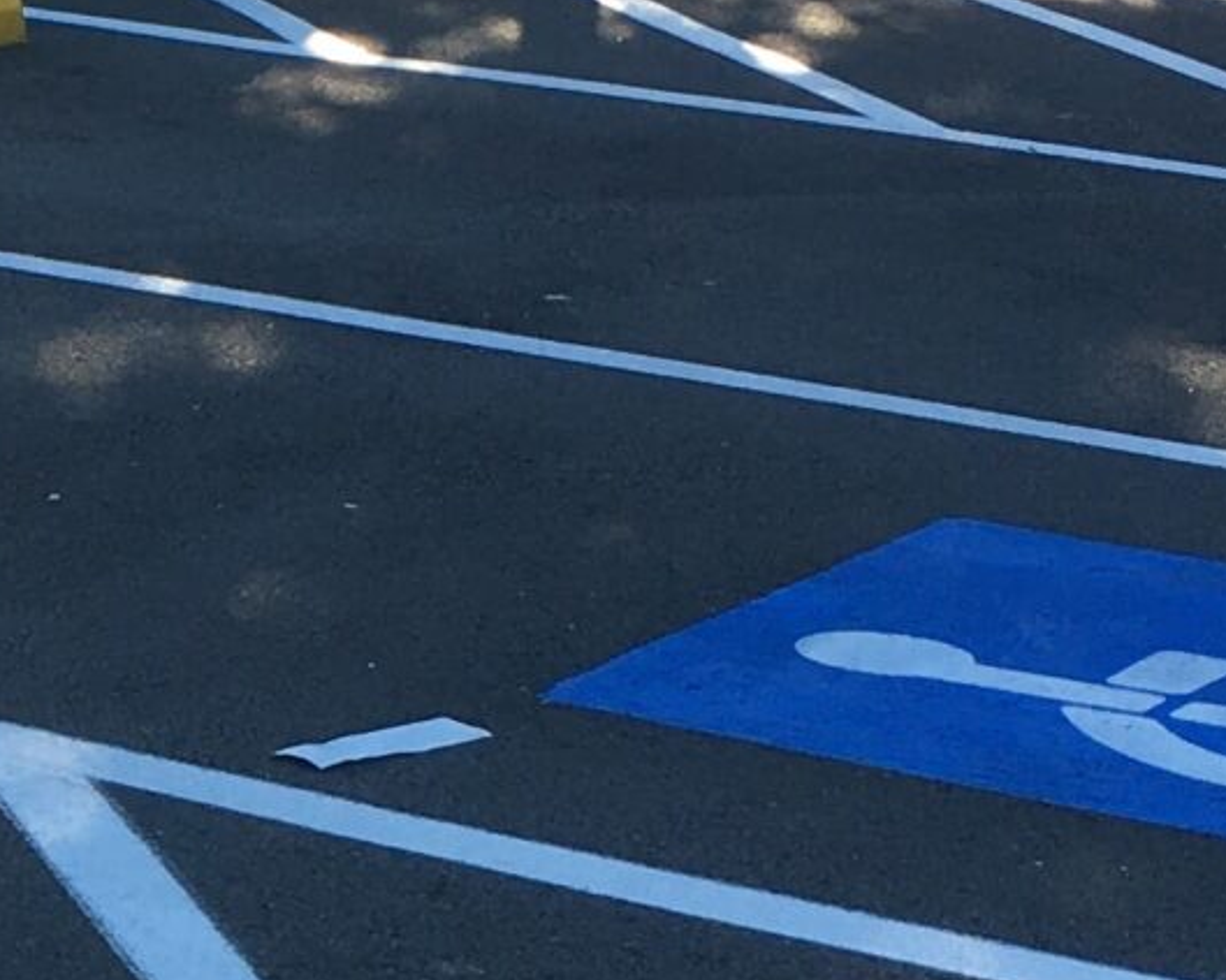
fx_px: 4970
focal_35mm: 137
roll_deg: -3.0
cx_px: -280
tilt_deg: -17.3
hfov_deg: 13.6
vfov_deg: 11.2
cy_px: 952
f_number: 2.2
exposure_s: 1/418
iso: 25
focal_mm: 4.15
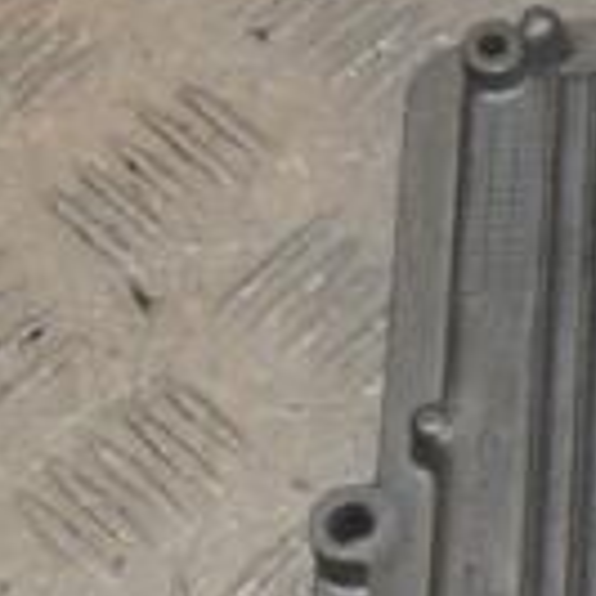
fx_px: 3350
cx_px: 901
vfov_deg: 10.2
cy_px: 399
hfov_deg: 9.9
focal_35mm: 172
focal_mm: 30
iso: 800
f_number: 8
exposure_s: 1/200
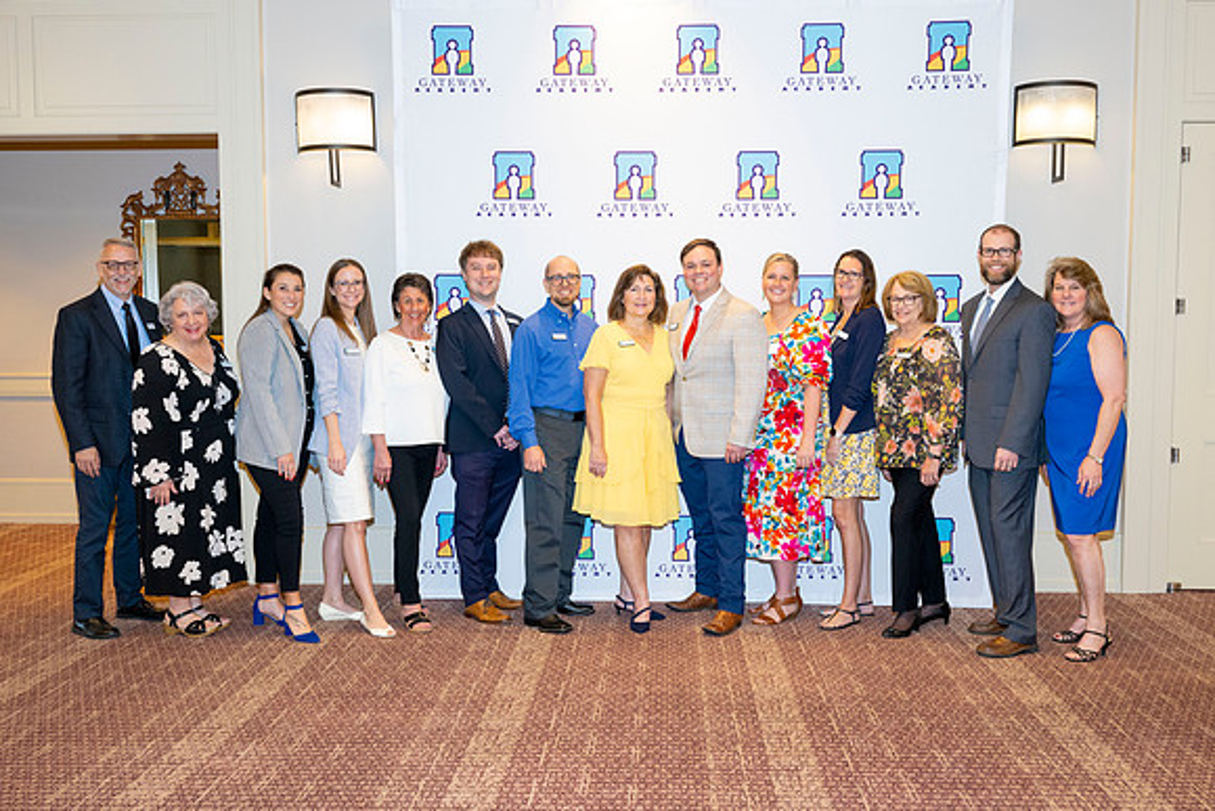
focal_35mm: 35
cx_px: 617
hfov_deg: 53.9
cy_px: 415
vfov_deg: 37.5
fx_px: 1196
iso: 1000
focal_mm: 33
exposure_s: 1/100
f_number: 5.6
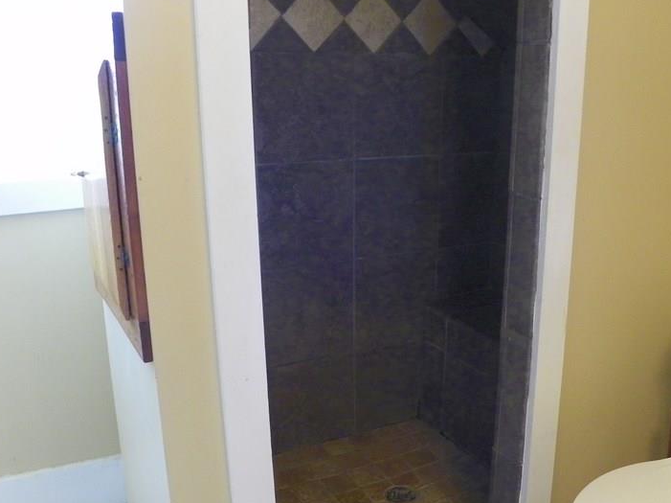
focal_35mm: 38
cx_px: 400
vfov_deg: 37.4
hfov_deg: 48.7
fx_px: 736
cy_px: 322
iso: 200
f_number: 2.8
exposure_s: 1/30
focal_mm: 4.6
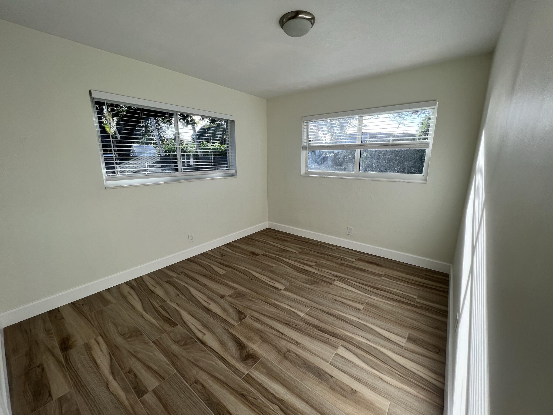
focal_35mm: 13
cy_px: 208
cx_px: 276
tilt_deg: -12.4
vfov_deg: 89.9
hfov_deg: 106.2
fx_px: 208
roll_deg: +0.4
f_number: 1.8
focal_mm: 1.57
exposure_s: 1/231
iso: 32
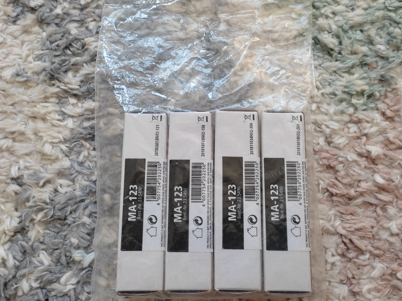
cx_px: 200
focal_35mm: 32
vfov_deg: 44.1
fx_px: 372
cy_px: 139
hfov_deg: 56.8
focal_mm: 4.74
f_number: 1.79
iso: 128
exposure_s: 1/50
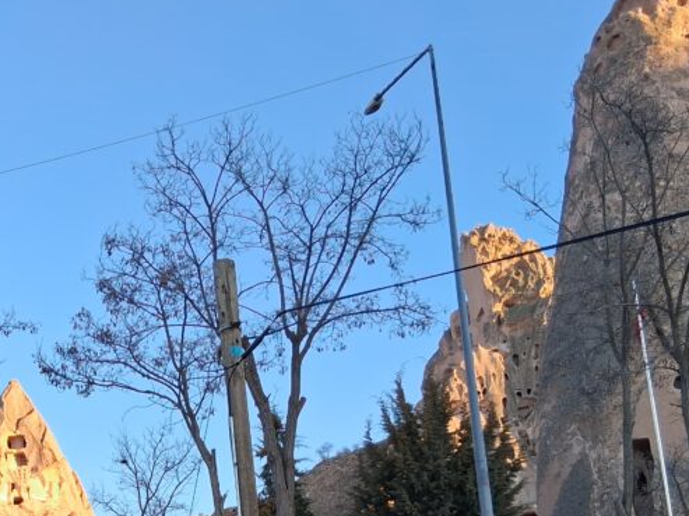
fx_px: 1134
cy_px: 533
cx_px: 105
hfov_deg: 32.5
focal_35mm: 57
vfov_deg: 24.3
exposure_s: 1/120
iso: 25
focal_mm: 3.98
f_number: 1.8
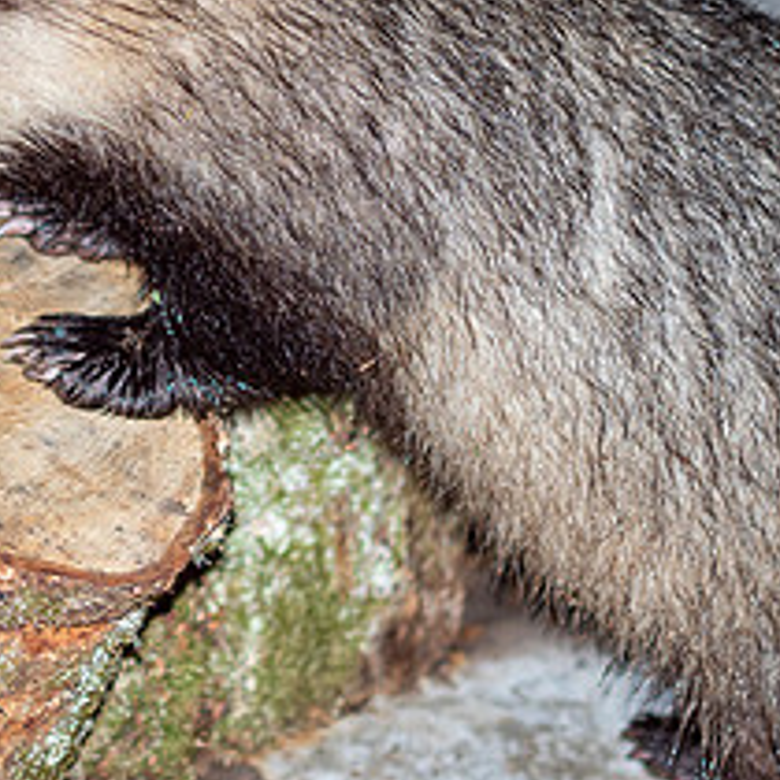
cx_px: 204
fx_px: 5608
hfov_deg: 7.9
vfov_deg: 7.9
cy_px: 192
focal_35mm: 220
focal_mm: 45
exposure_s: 1/250
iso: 200
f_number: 1.8
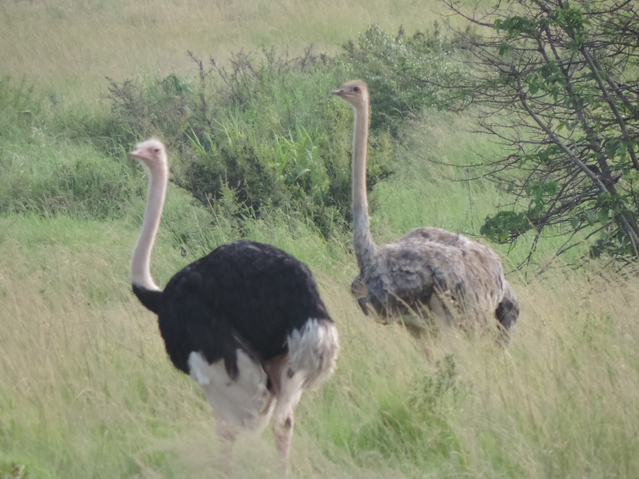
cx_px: 320
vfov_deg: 1.7
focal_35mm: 900
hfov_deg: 2.2
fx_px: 16614
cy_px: 240
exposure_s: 1/500
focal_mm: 160.5
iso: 450
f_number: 5.5
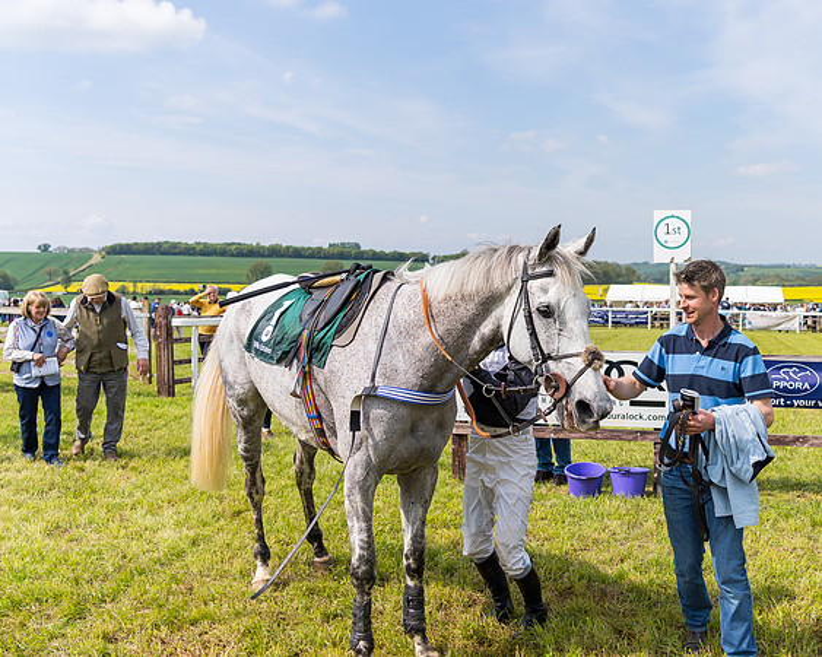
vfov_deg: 42.6
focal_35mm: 35
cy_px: 308
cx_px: 553
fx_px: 841
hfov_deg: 51.1
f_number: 4
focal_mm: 24
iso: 50
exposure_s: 1/800
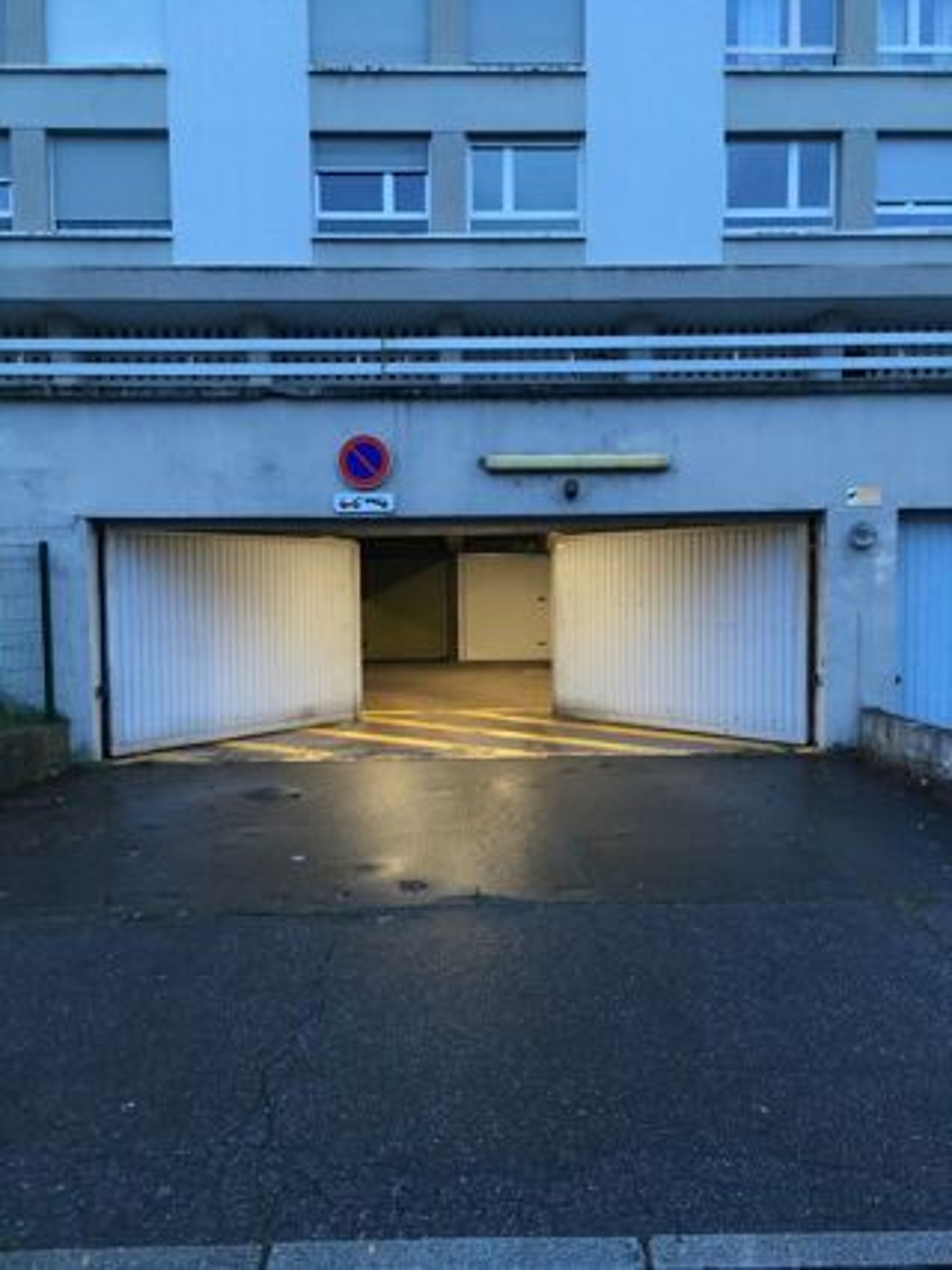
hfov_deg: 48.2
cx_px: 476
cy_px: 635
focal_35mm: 29
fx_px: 1064
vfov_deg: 61.7
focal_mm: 4.15
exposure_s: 1/33
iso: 160
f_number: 2.2
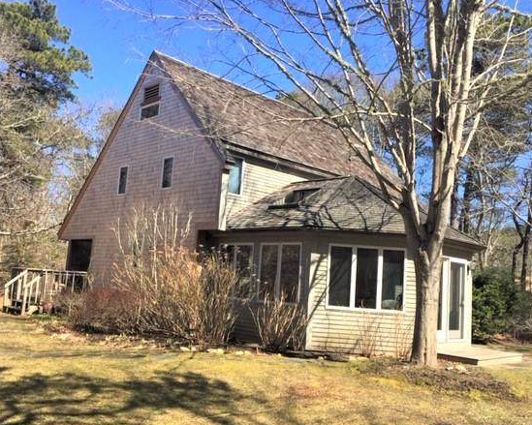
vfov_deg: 44.5
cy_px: 215
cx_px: 273
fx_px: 519
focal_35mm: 33
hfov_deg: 54.2
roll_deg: -4.2
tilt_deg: +6.6
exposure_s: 1/1041
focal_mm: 4.15
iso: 32
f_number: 2.2
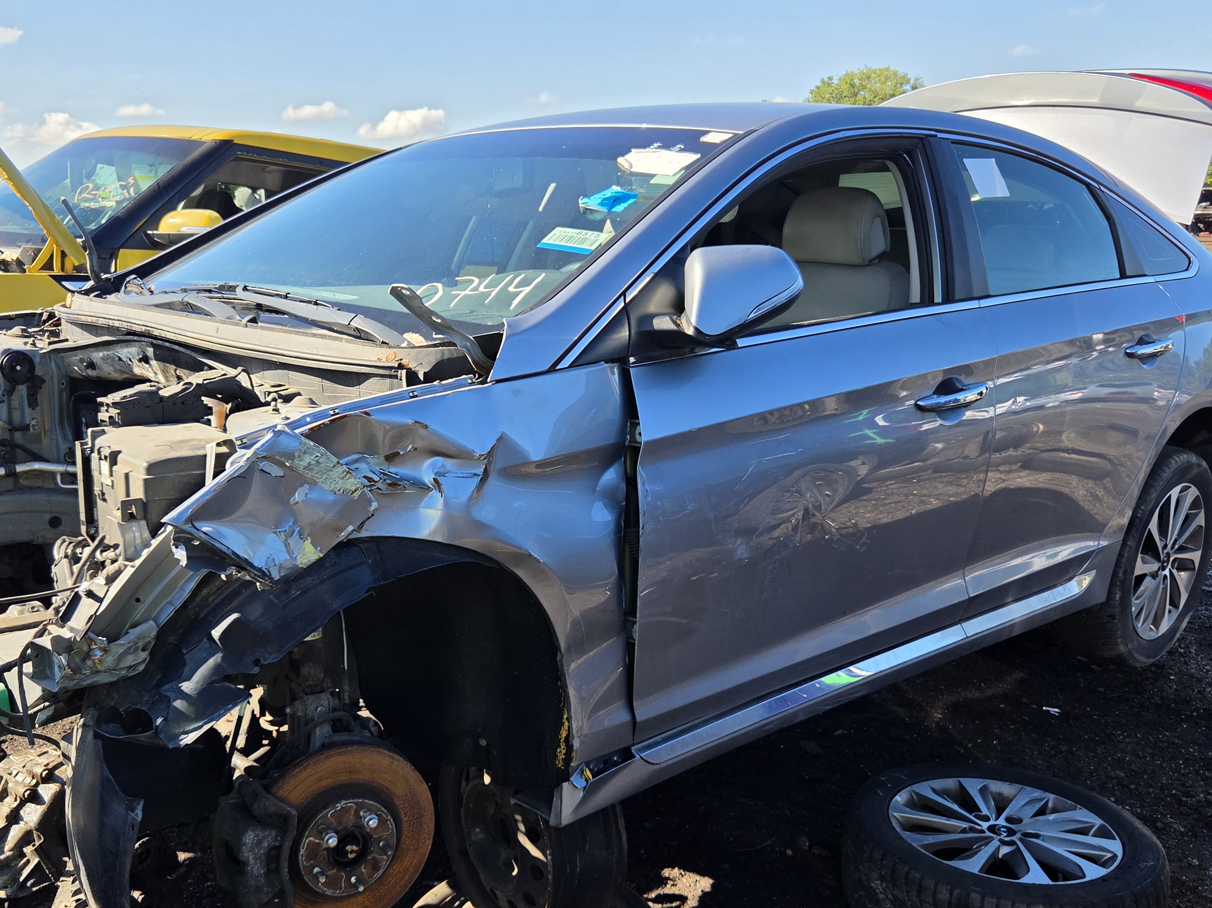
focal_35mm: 34
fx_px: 1190
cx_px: 493
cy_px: 520
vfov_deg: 41.7
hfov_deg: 53.6
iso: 80
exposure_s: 1/2404
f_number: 1.8
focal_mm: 5.4
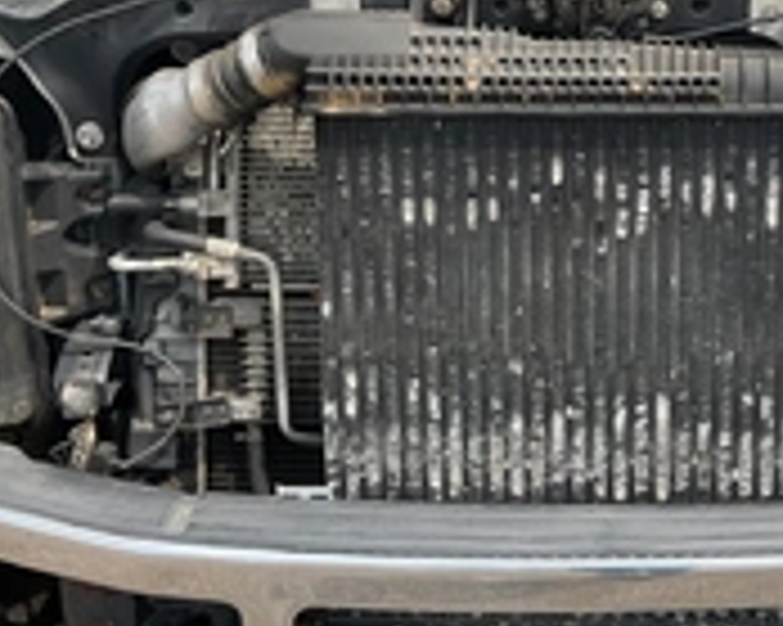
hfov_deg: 28.9
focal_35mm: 65
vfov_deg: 23.2
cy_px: 140
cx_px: 549
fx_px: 1505
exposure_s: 1/504
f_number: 1.8
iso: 25
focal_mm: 3
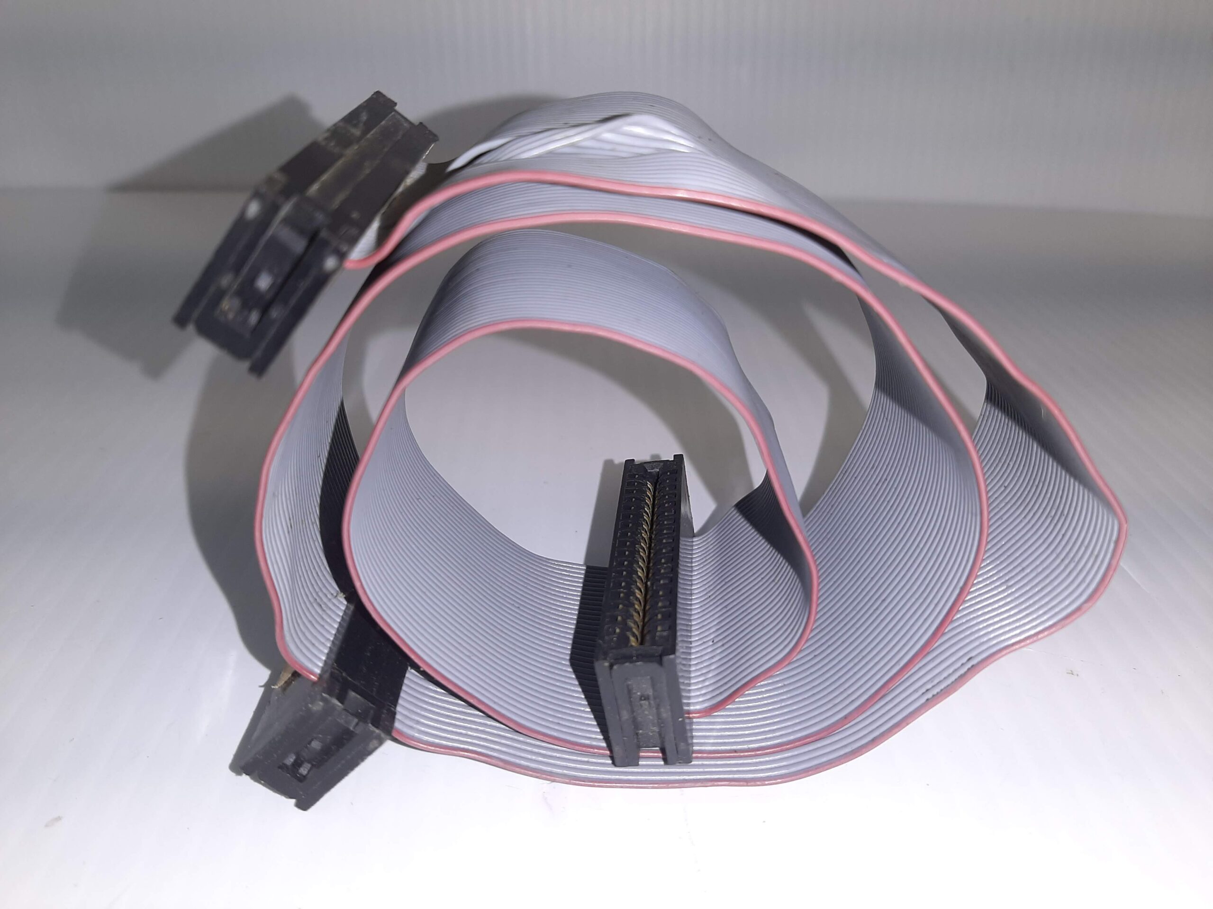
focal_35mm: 26
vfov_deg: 53.1
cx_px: 606
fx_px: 911
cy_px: 454
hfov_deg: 67.3
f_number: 1.7
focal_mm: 3.93
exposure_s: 1/283
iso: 40
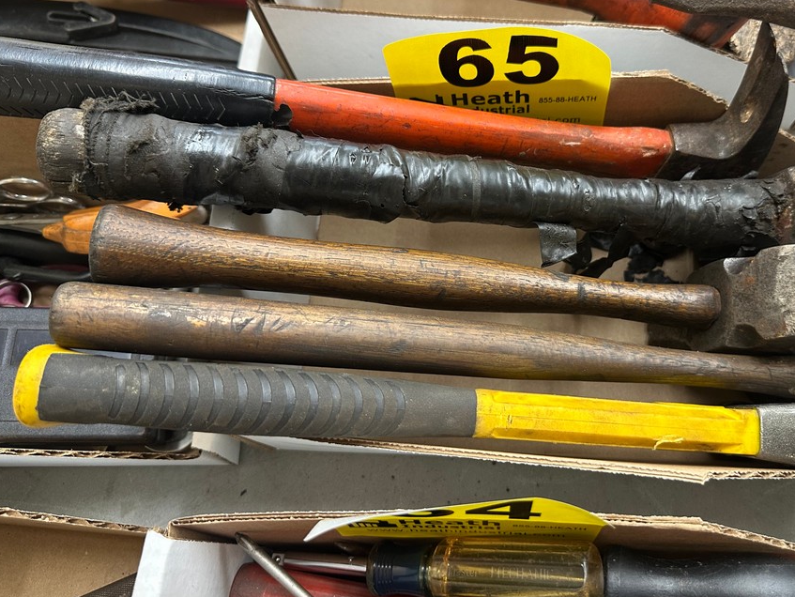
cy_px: 254
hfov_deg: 61.2
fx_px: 666
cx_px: 468
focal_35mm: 29
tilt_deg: -65.6
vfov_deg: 48.1
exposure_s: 1/53
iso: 200
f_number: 1.78
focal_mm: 6.86
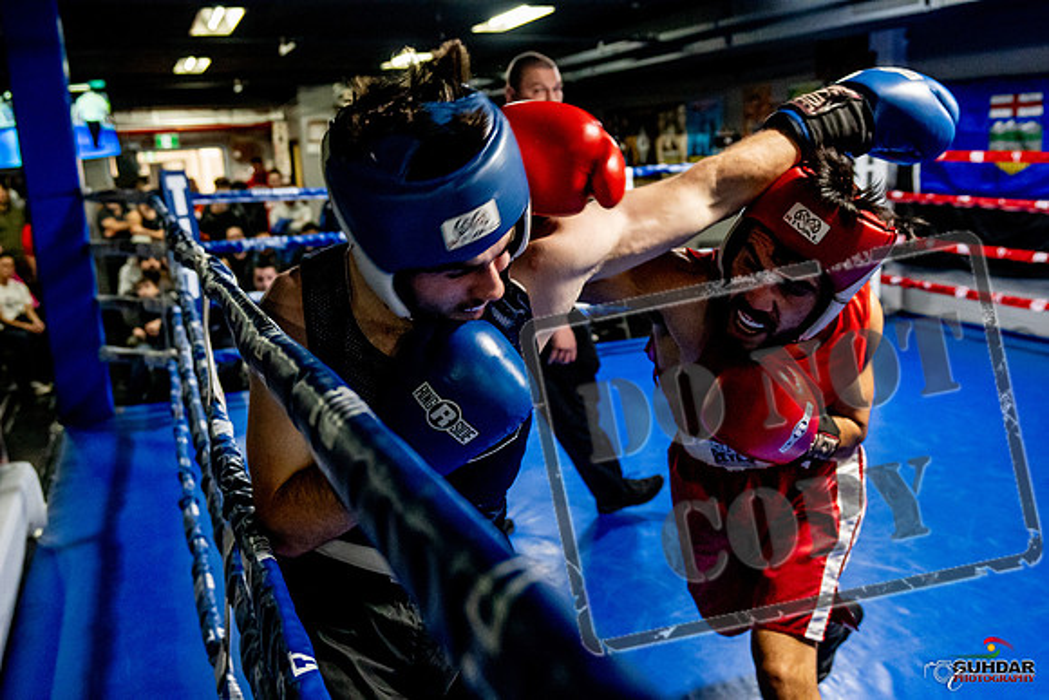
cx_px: 524
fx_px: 962
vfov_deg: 40.0
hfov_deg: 57.2
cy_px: 350
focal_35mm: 33
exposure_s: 1/800
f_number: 2.8
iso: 5000
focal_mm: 22
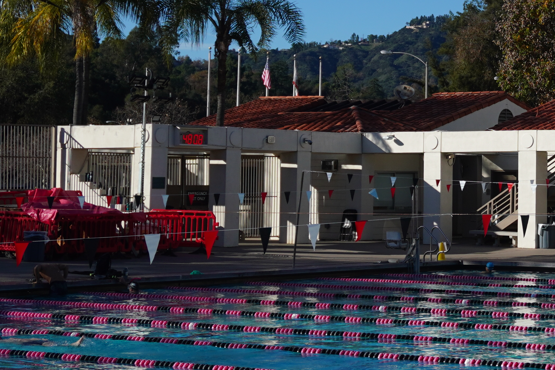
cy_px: -43
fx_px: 1934
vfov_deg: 10.8
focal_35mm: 125
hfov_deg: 15.9
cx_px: 614
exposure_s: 1/1000
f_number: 5.6
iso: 100
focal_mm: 29
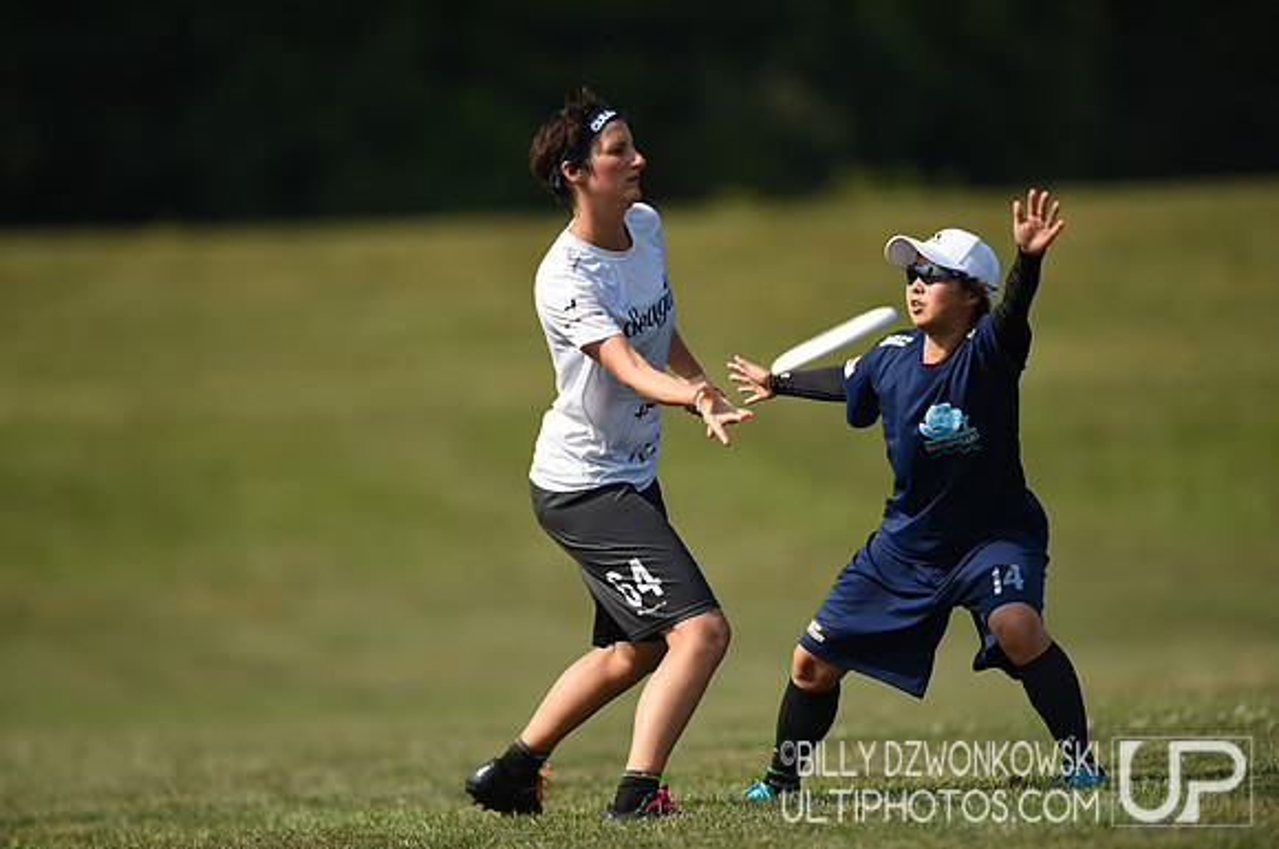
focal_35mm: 400
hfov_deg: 5.2
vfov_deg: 3.4
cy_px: 424
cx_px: 640
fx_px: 14191
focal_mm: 400
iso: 100
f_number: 2.8
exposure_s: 1/2000
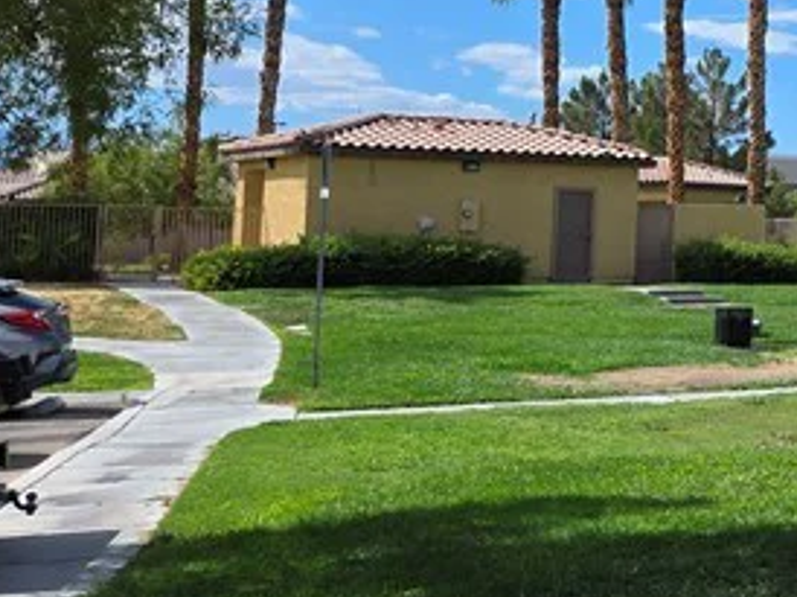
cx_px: 1335
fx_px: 1978
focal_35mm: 86
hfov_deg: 18.8
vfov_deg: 16.9
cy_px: 82
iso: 32
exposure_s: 1/2921
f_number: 1.8
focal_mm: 5.4
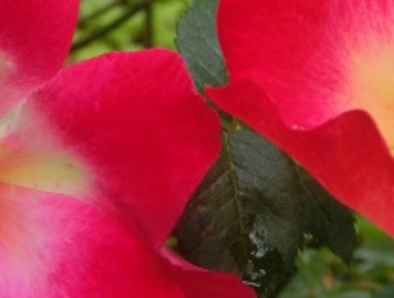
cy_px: 177
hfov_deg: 21.7
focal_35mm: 90
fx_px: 1027
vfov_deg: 16.5
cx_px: 188
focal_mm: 6.5
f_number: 4.1
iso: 80
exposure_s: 1/200
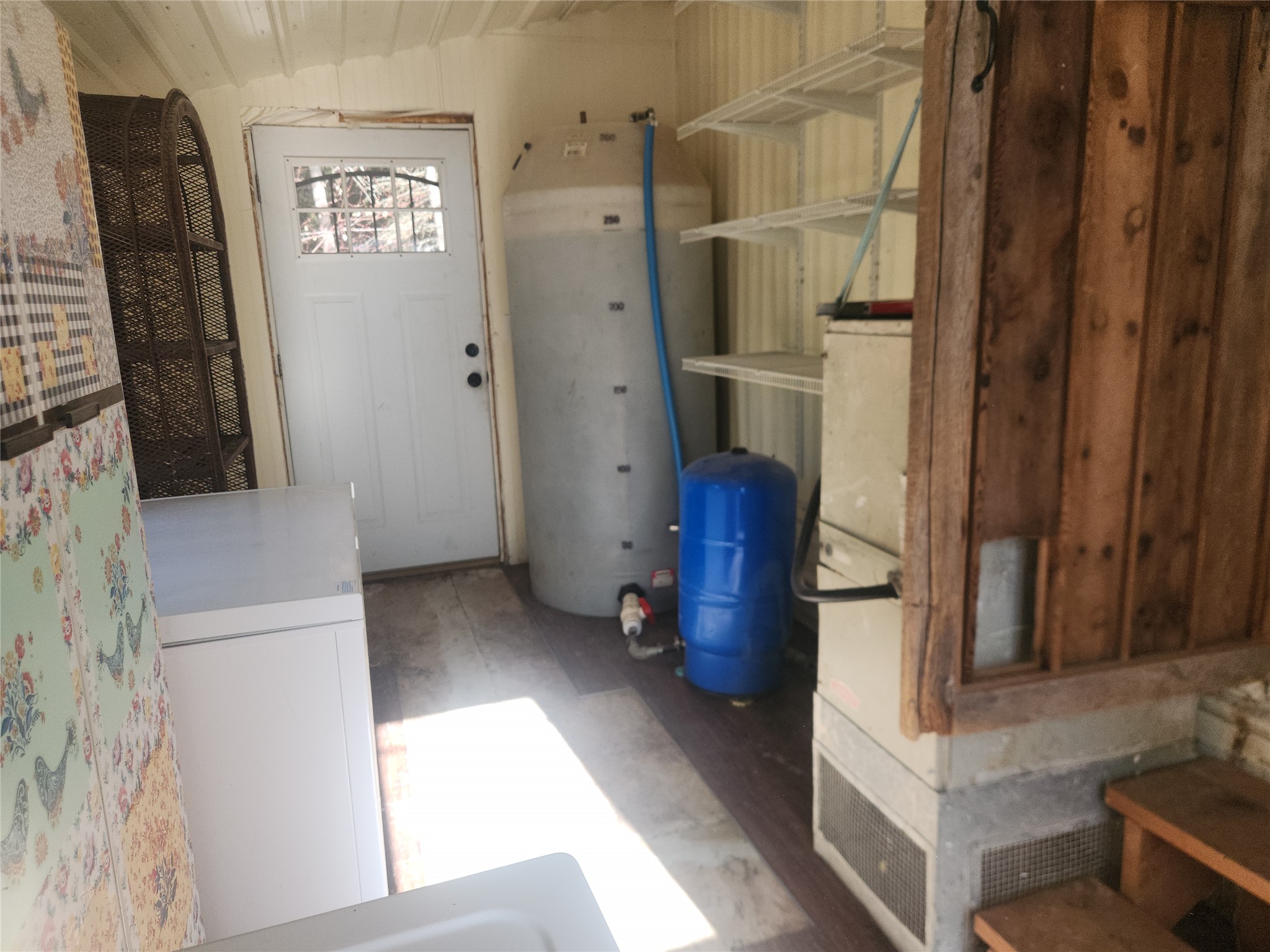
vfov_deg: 58.9
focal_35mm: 23
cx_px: 635
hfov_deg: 73.9
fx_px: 844
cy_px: 476
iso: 64
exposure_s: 1/180
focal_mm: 5.4
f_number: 1.8
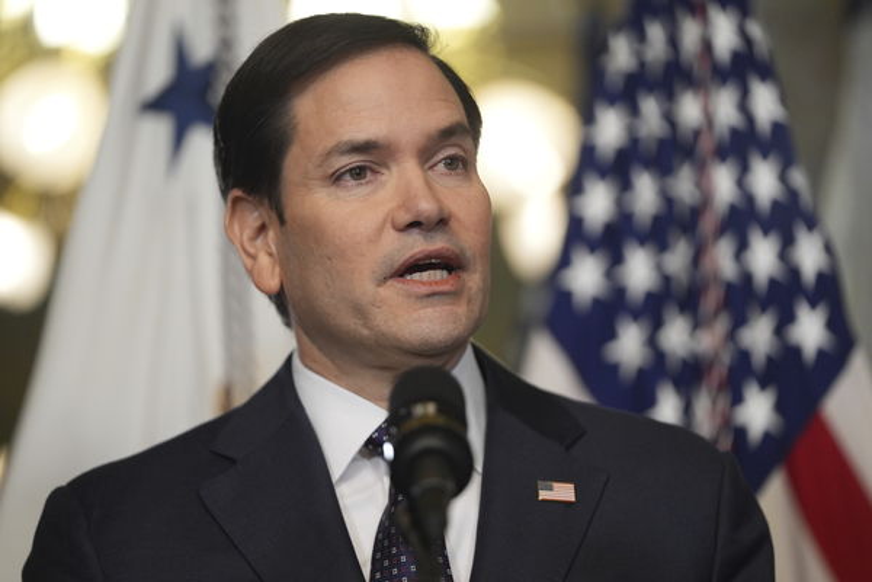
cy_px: 291
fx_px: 3924
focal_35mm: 162
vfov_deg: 8.5
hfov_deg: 12.7
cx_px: 436
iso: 2000
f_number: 2.8
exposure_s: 1/320
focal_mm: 162
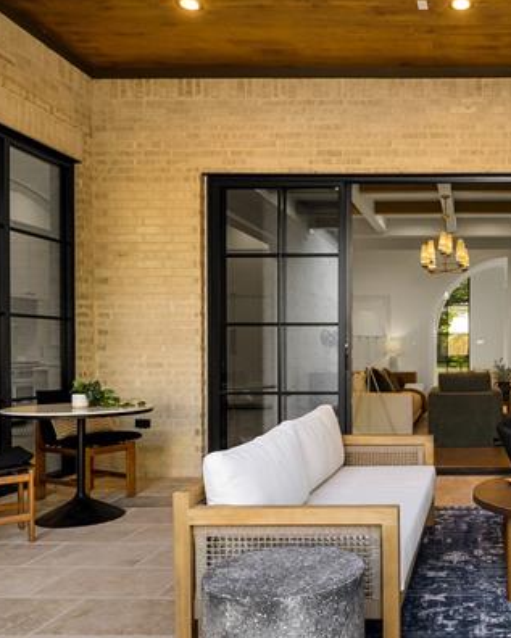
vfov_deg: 52.7
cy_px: 354
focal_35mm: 34
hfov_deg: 39.9
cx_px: 469
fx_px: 643
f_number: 8
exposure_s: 1/160
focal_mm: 14
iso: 1600
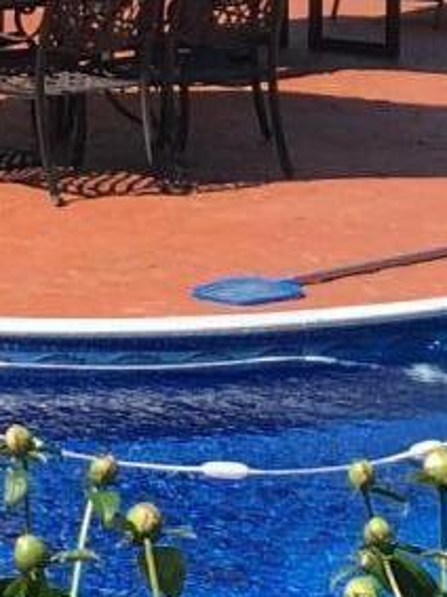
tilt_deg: -4.6
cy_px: -86
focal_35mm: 205
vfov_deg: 9.5
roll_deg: -1.1
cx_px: 259
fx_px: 3532
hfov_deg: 7.2
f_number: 2.2
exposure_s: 1/1131
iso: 25
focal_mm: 4.15
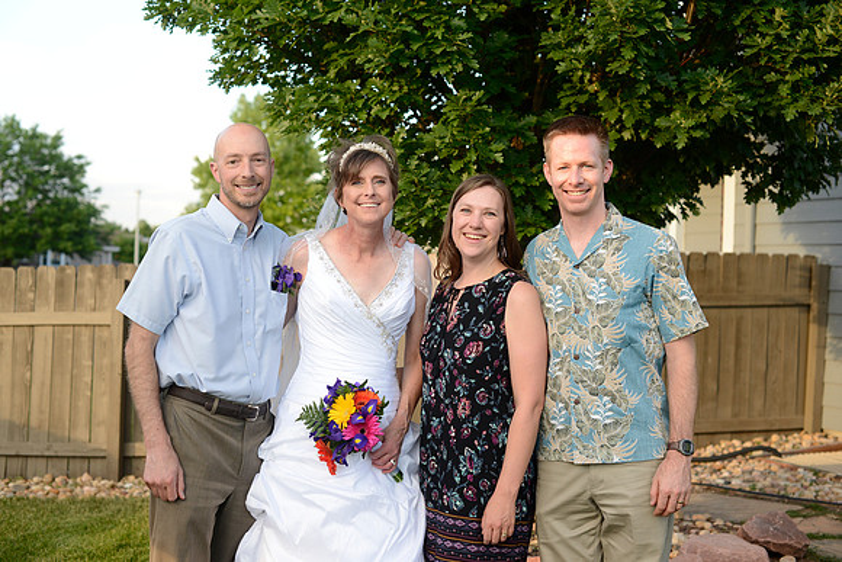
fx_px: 1170
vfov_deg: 27.0
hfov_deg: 39.6
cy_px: 281
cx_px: 421
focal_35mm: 50
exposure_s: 1/400
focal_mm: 50
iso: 400
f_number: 4
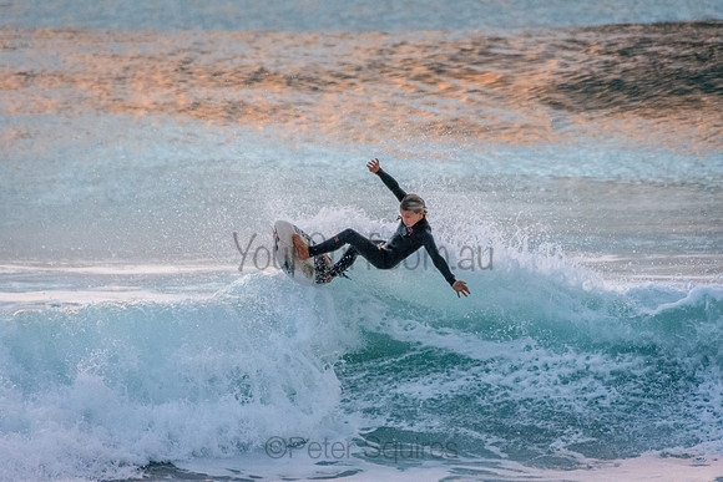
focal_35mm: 750
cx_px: 362
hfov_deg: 2.7
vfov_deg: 1.8
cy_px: 241
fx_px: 15065
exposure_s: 1/1250
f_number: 5.6
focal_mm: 500
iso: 2500
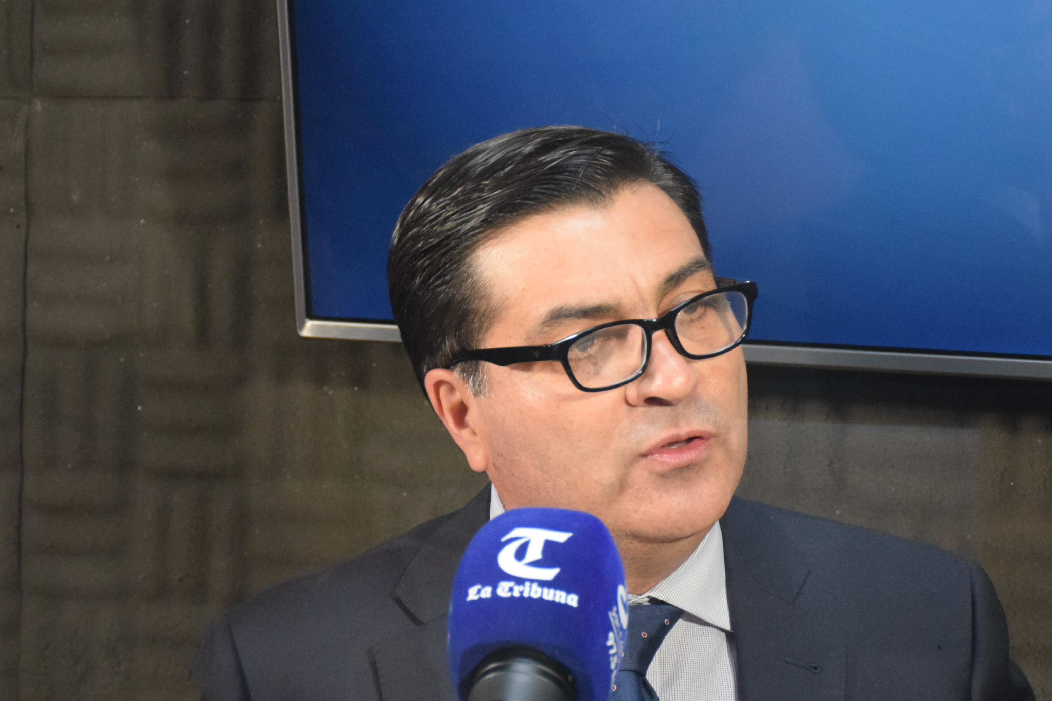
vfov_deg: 11.2
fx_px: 3565
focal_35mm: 122
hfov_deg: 16.8
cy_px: 460
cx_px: 644
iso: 3200
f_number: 4.8
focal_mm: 56
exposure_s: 1/50
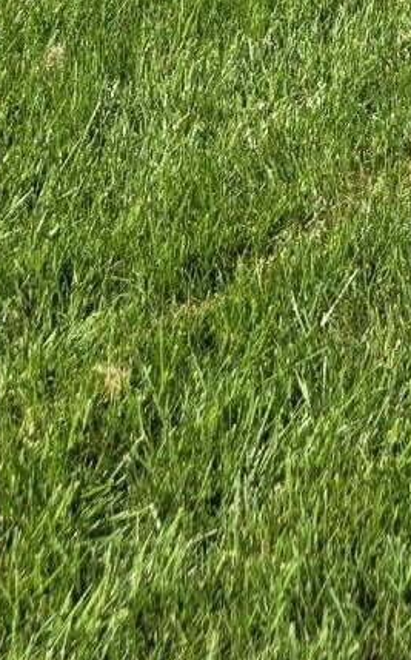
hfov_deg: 11.2
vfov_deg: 15.8
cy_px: -507
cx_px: 496
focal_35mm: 114
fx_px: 2046
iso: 25
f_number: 1.8
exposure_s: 1/1139
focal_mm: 5.4
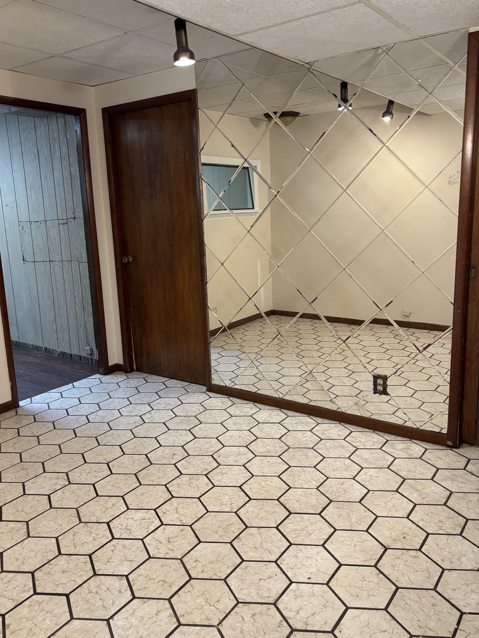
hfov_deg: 49.7
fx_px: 516
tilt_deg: -11.2
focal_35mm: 28
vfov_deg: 63.4
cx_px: 222
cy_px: 306
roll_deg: +1.7
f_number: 1.6
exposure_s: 1/60
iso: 200
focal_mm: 5.96
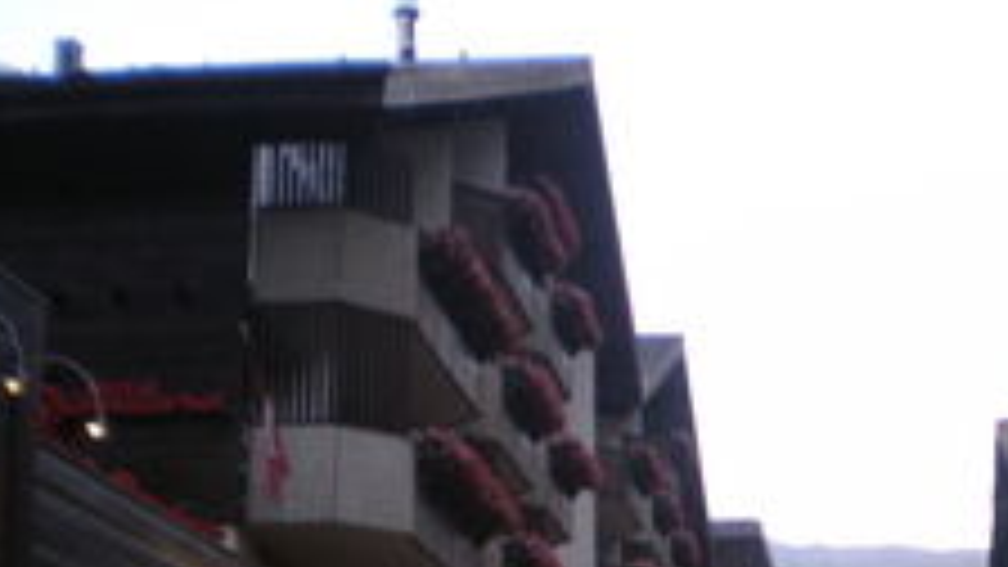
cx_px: 886
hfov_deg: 27.7
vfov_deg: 15.7
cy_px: 666
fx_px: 1978
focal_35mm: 74
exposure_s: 1/30
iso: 250
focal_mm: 6.3
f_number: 3.1
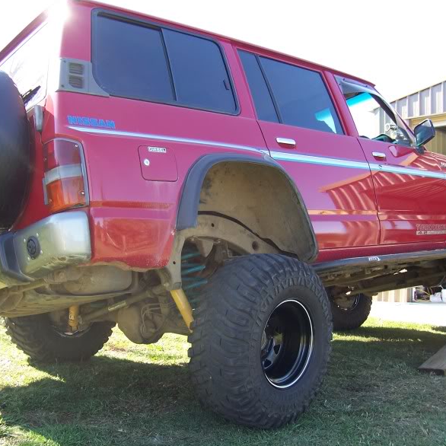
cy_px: 226
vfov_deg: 40.9
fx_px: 598
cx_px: 237
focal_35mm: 41
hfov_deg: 40.9
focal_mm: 5.6
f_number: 2.7
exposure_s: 1/180
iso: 80
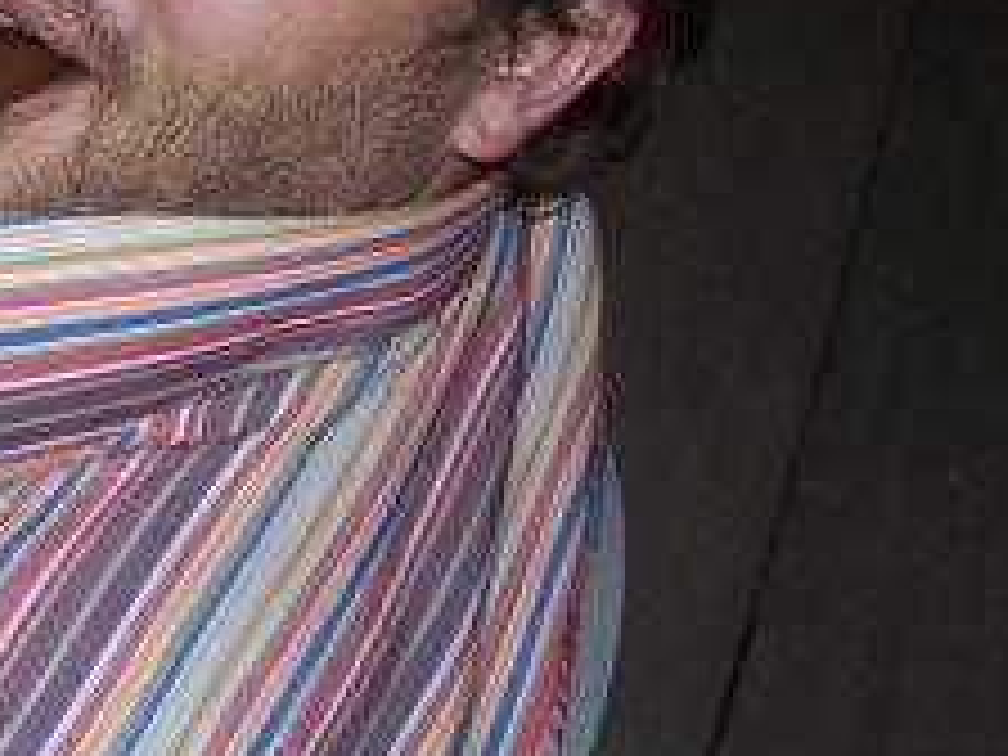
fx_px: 2825
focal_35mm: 97
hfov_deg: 19.4
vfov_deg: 15.0
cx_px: -94
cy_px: 14
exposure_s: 1/60
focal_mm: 5.6
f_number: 2.7
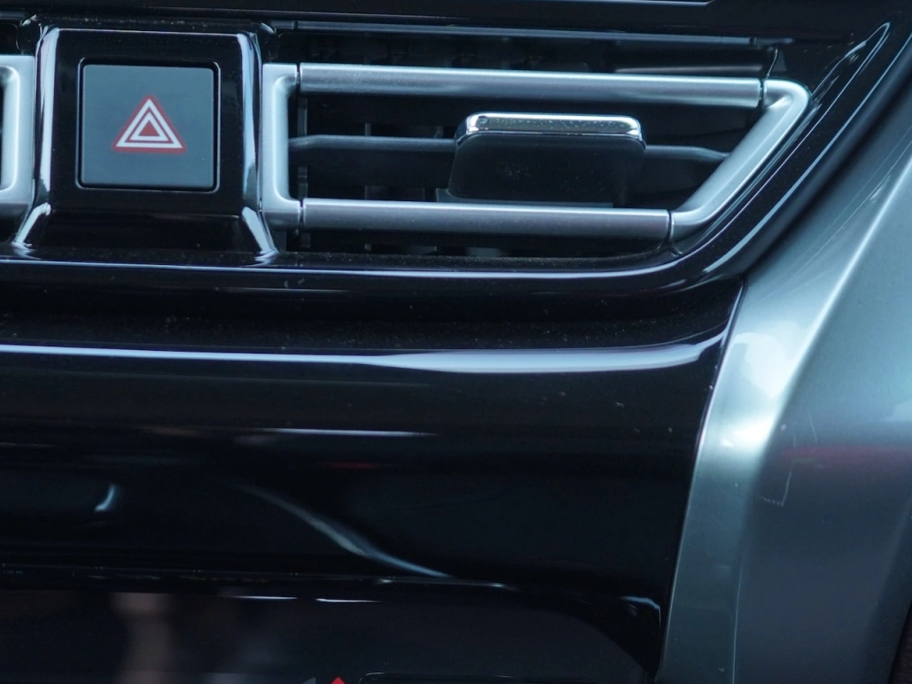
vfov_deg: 9.4
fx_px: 4137
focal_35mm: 157
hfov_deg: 12.5
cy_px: 694
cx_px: 175
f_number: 4.5
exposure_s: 1/320
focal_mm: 70
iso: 800
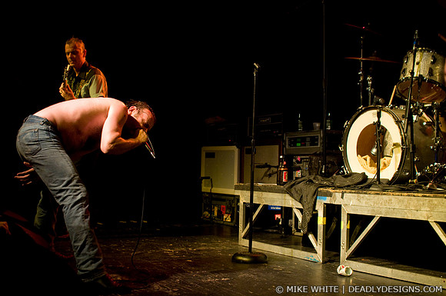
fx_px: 557
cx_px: 223
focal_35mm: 45
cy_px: 148
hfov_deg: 43.7
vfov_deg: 29.8
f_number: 3.2
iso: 1000
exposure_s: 1/320
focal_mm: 30
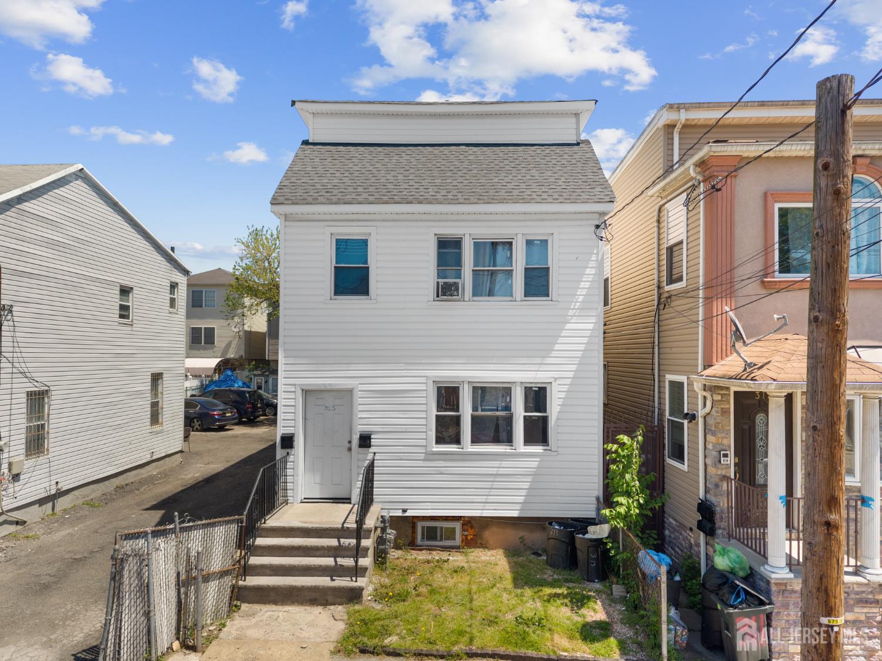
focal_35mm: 24
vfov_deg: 56.8
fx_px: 612
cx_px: 441
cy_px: 330
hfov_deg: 71.6
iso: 200
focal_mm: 8.67
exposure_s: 1/50
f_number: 1.8
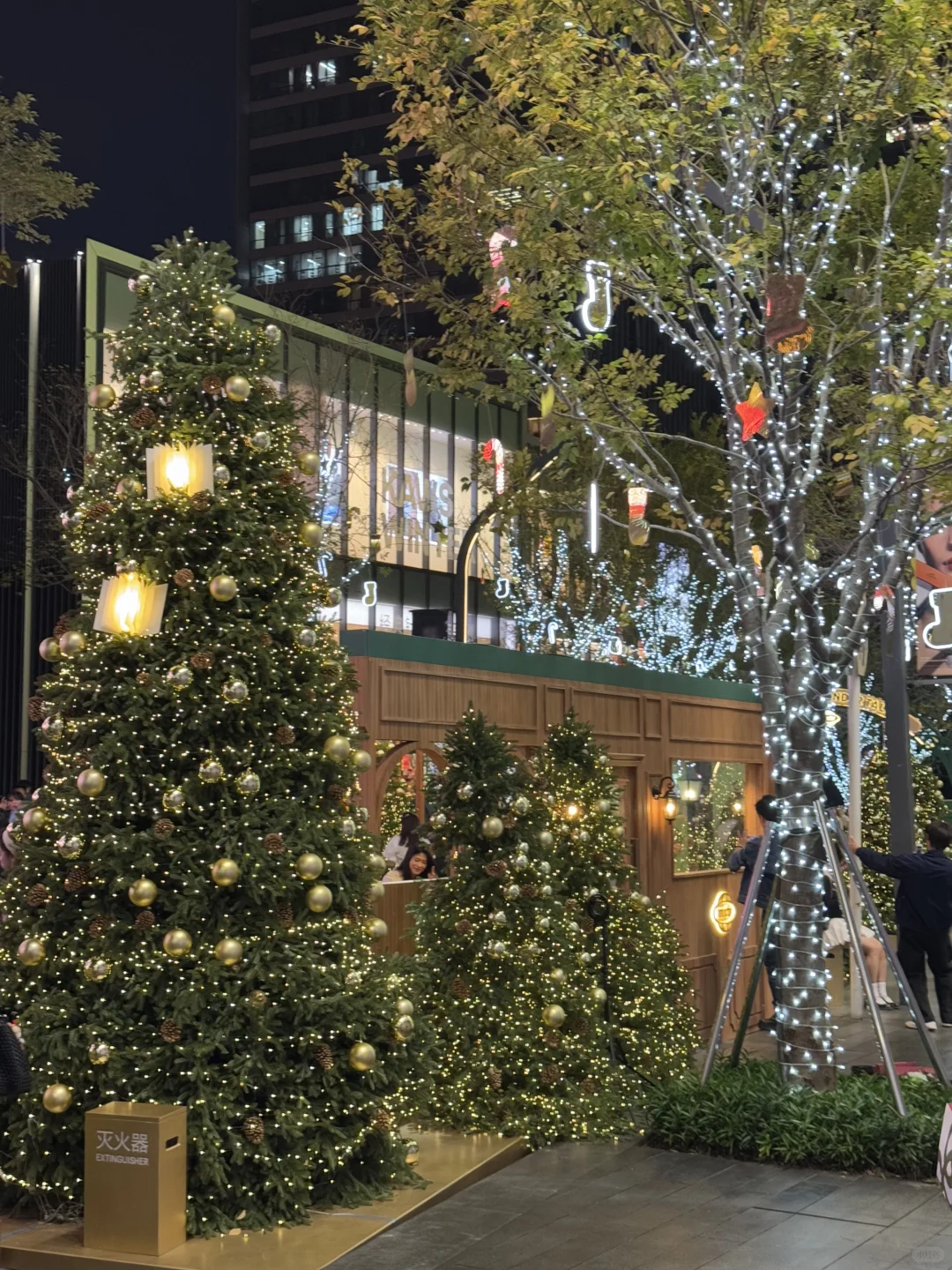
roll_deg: -0.8
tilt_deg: +4.6
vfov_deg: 39.7
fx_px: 1760
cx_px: 476
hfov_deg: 30.3
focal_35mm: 48
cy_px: 635
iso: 200
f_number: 1.78
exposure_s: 1/50
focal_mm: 6.76
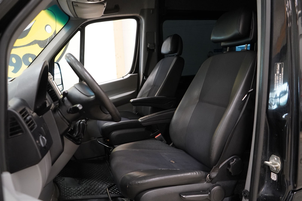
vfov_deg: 45.0
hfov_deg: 63.7
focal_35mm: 29
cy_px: 100
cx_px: 151
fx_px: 243
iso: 3200
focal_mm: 29
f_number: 3.5
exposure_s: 1/40
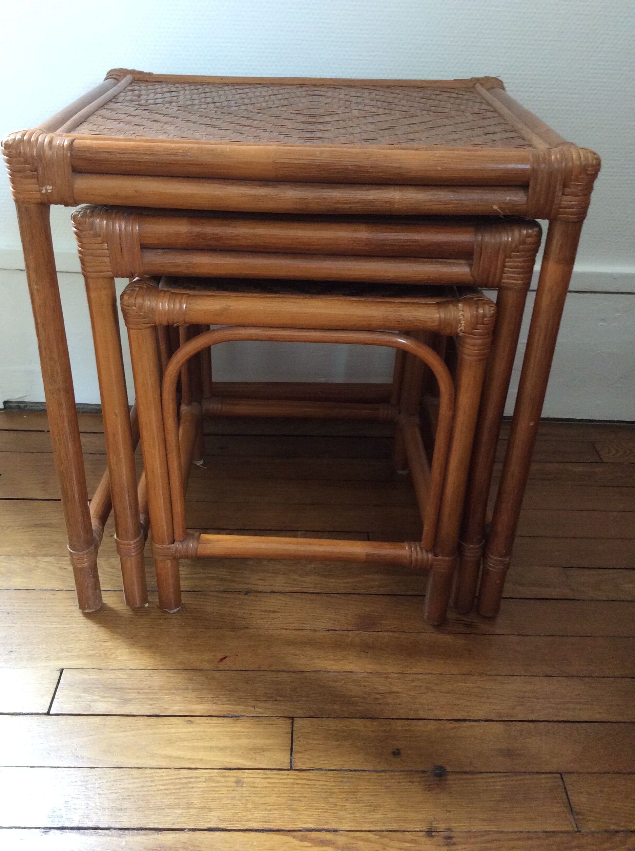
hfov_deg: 44.1
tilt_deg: -28.9
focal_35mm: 32
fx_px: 785
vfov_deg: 56.9
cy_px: 426
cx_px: 318
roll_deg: -1.5
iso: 160
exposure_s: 1/25
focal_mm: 3.3
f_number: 2.4
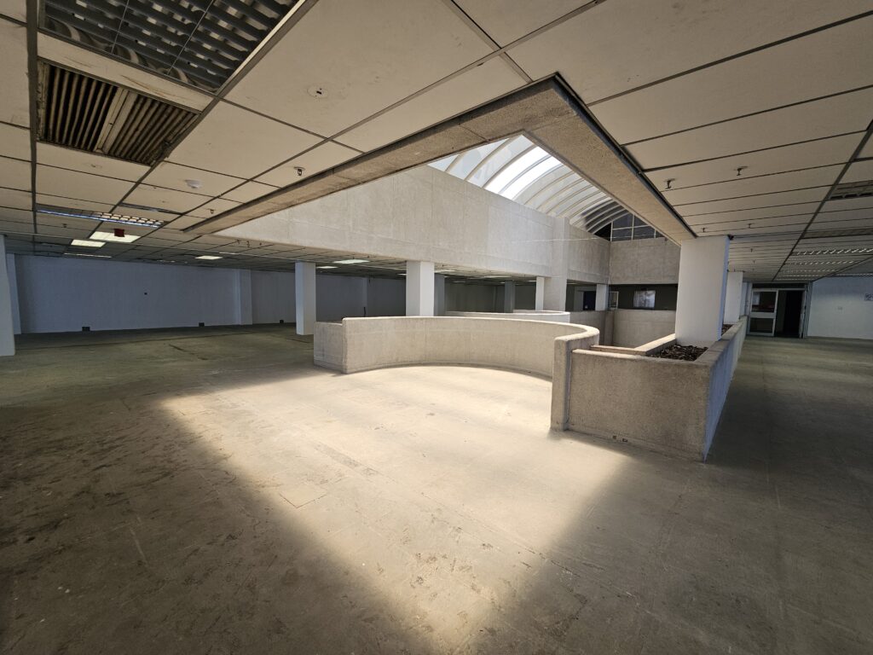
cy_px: 328
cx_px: 436
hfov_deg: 106.2
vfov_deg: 89.9
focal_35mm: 13
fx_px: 328
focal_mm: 2.2
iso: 64
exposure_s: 1/100
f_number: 2.2
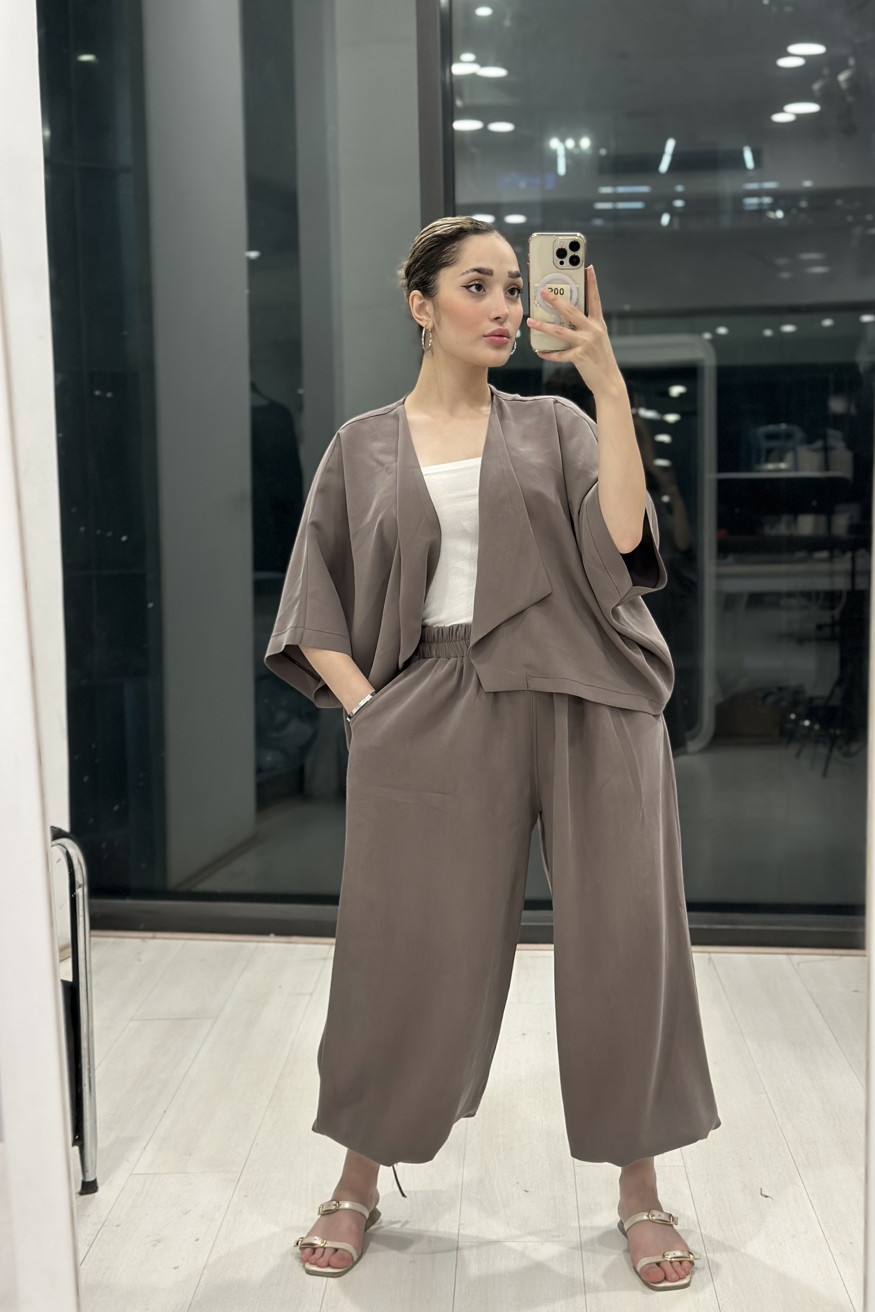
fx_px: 1823
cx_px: 491
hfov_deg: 27.0
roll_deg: +0.1
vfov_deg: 39.6
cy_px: 656
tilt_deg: -18.2
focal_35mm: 50
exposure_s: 1/100
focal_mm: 6.86
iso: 160
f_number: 1.78
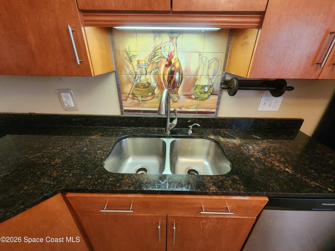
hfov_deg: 106.2
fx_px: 126
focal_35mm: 13
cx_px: 168
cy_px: 126
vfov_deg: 89.9
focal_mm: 2.2
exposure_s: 1/40
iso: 320
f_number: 2.2
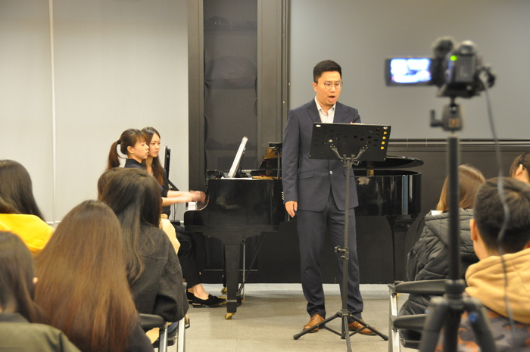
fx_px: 1213
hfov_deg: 24.6
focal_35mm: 82
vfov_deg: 16.5
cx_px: 265
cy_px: 176
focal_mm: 55
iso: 1400
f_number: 4.8
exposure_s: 1/8
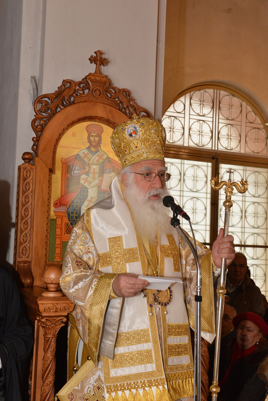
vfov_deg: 36.2
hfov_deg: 24.6
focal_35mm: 55
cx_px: 134
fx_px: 614
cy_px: 200
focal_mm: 55
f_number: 9
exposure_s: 1/100
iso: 2000
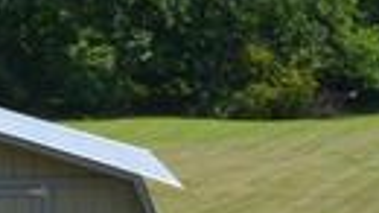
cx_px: 834
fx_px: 2240
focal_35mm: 223
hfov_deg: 8.9
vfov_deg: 5.4
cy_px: 163
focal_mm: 18
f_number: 11
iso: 400
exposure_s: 1/500
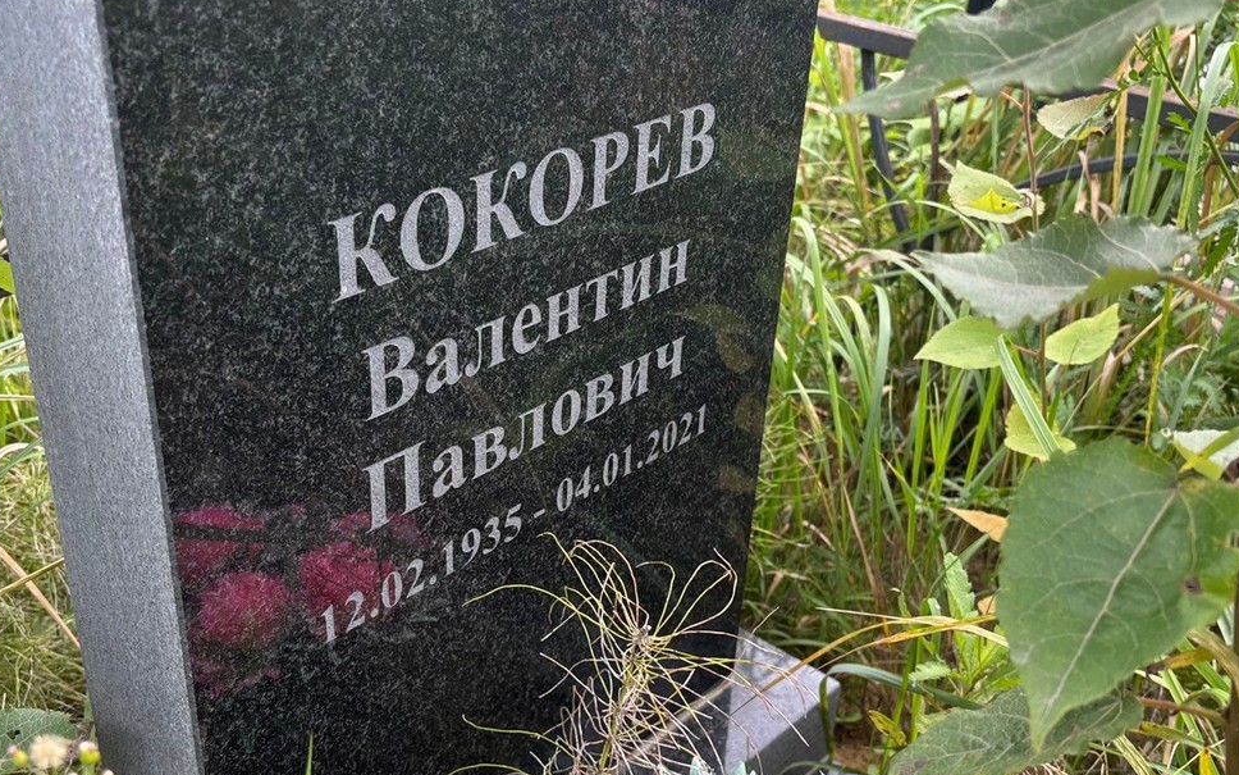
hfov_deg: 48.2
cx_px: 600
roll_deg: -3.3
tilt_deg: -31.4
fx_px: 1384
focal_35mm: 41
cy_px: 482
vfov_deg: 31.1
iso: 40
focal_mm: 5.96
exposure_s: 1/255
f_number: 1.6
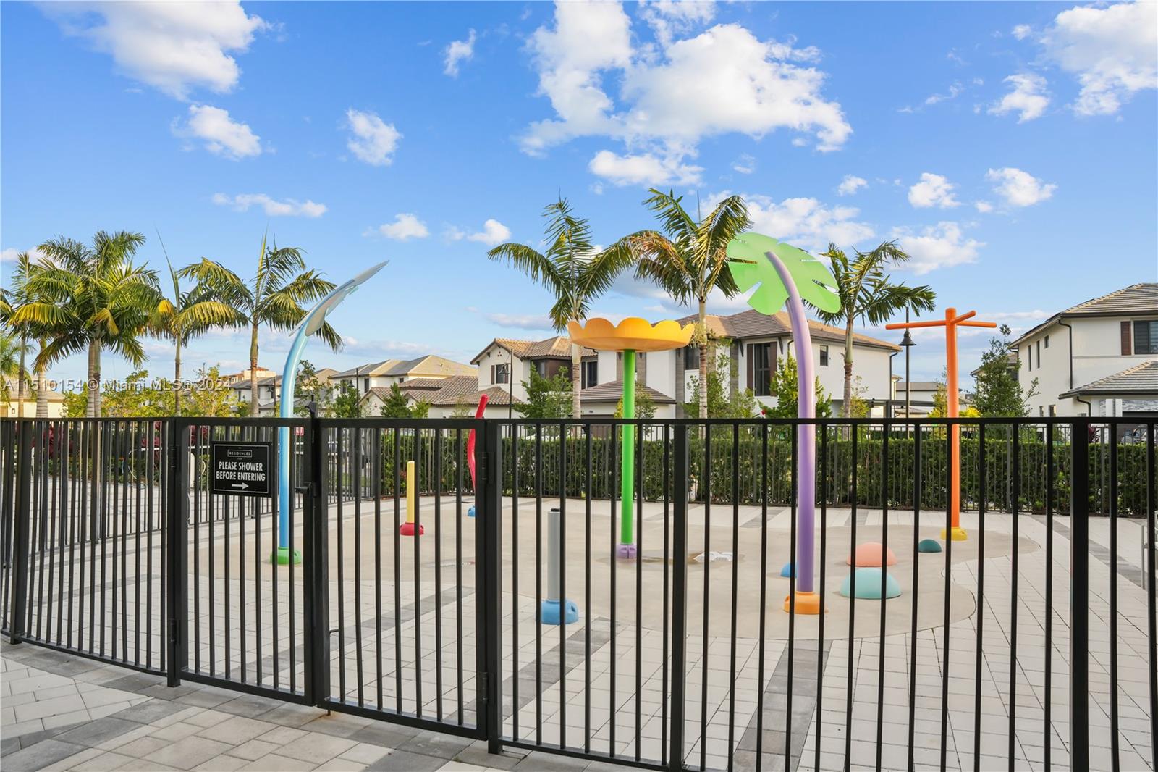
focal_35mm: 24
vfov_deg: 53.1
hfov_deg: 73.8
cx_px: 579
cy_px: 386
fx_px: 772
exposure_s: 1/80
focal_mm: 24
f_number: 9
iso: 250
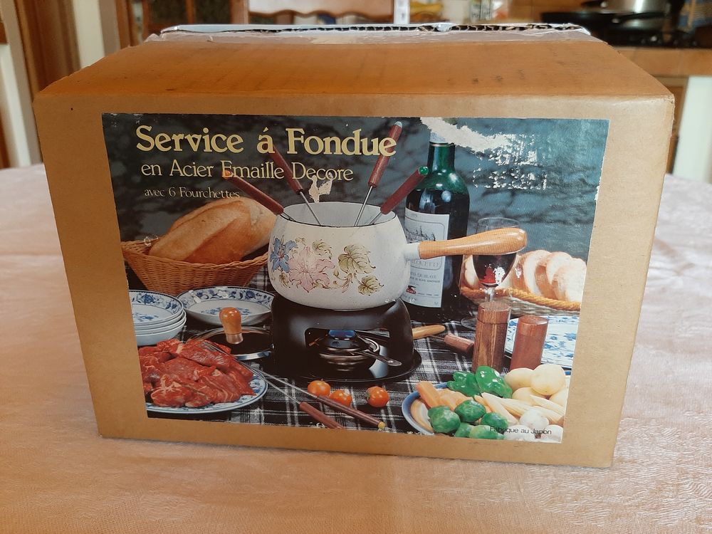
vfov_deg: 53.1
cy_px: 267
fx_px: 535
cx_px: 356
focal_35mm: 26
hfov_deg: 67.3
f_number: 1.7
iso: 200
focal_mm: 3.93
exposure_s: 1/50
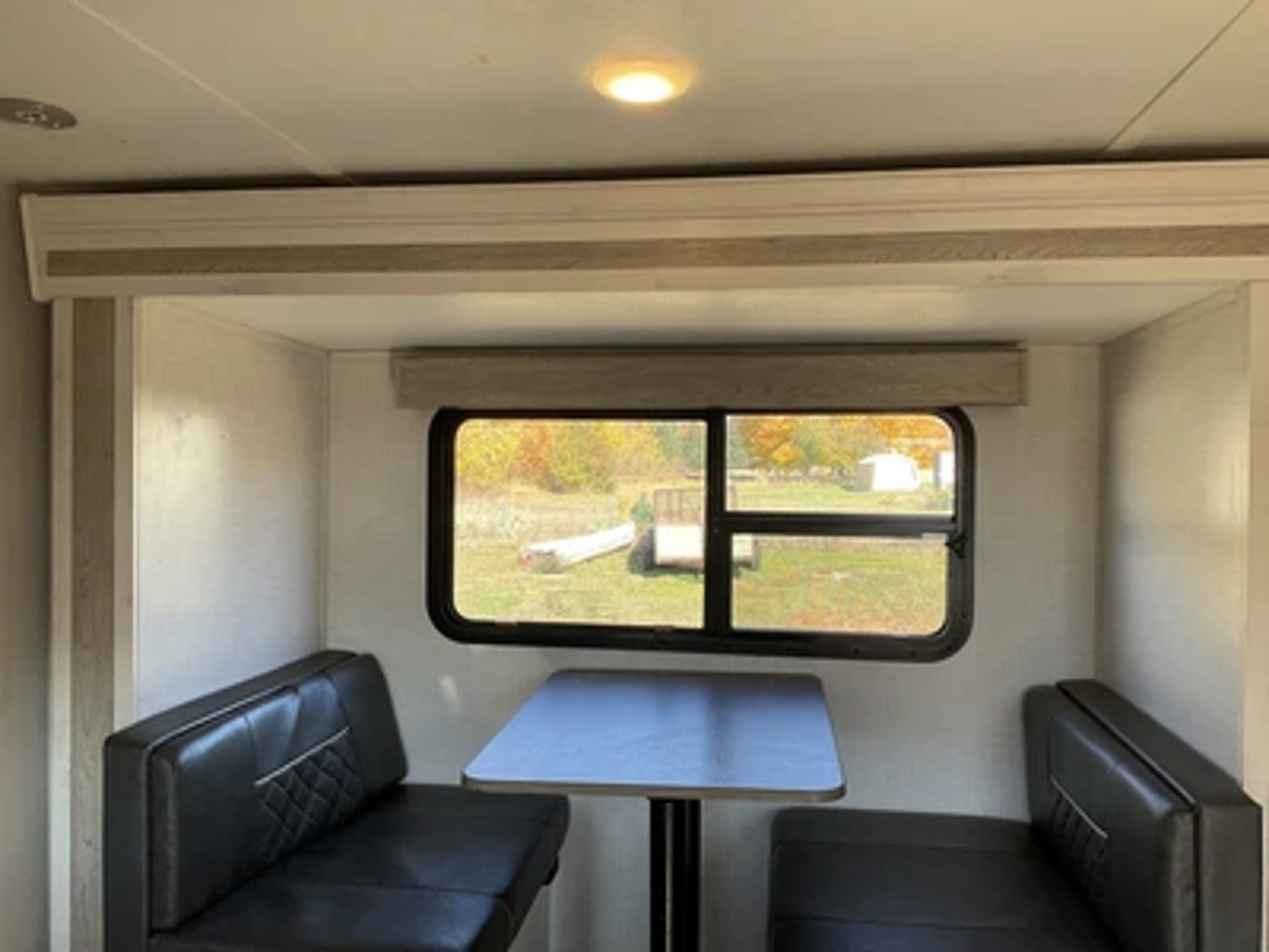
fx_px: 1063
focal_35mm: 29
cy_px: 476
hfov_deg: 61.7
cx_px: 634
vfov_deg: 48.2
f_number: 1.8
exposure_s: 1/122
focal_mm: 3
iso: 20
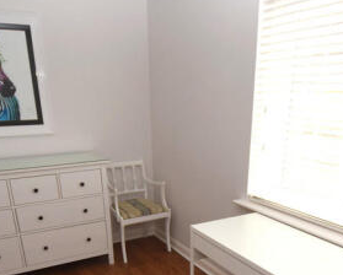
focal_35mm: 33
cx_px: 181
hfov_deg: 54.1
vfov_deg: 41.5
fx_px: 335
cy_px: 241
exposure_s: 1/60
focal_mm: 10
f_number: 4
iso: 450
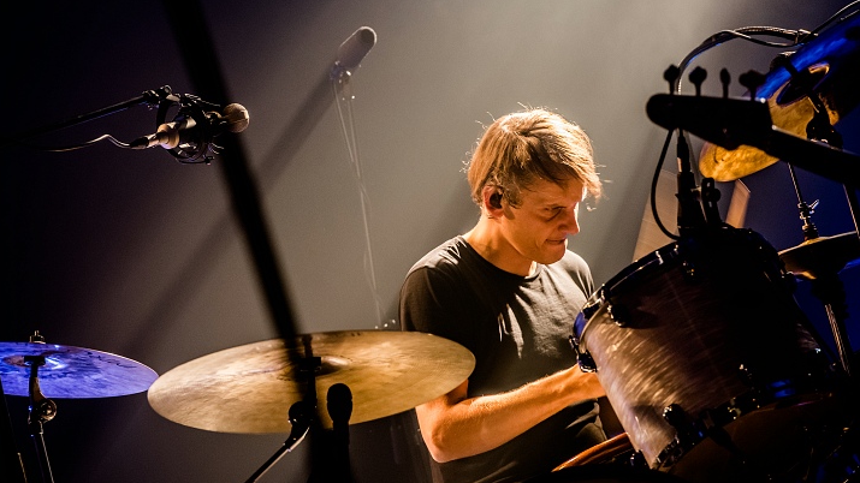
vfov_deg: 5.8
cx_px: 429
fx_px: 4811
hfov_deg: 10.2
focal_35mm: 211
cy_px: 224
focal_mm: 200
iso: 2500
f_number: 4.5
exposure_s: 1/100
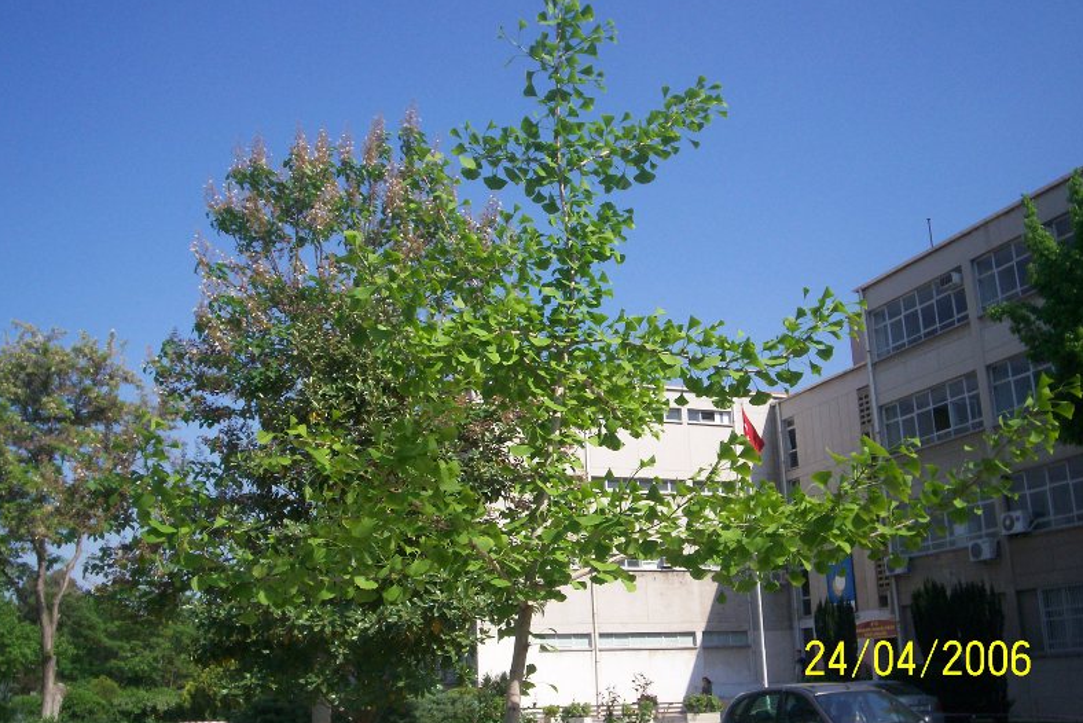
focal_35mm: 38
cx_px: 537
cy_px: 356
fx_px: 1144
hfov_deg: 50.7
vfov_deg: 35.1
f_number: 4.5
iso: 100
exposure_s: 1/679
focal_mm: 5.9
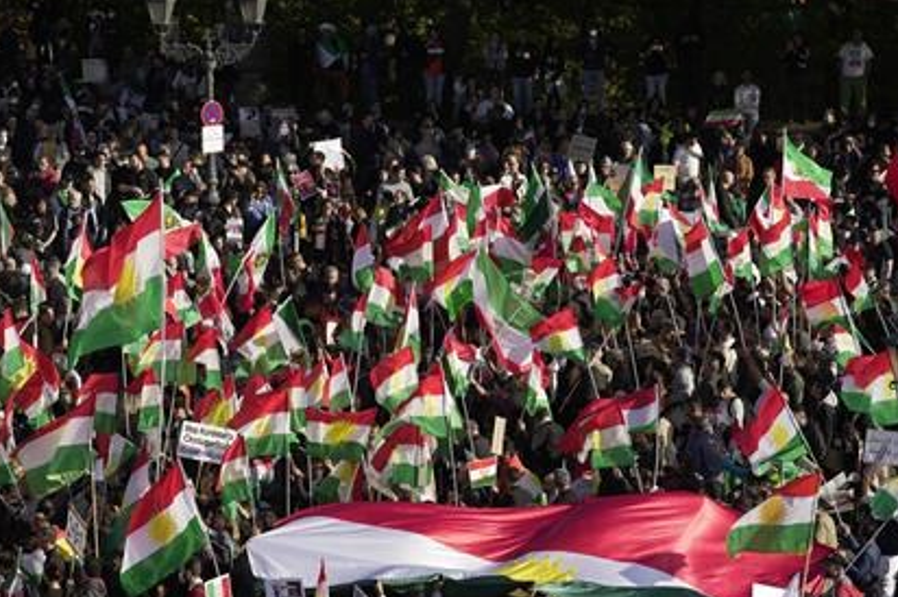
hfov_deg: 9.7
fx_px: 5309
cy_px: 417
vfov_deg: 6.4
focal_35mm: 213
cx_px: 316
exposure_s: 1/500
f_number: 5.6
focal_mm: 135
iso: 100
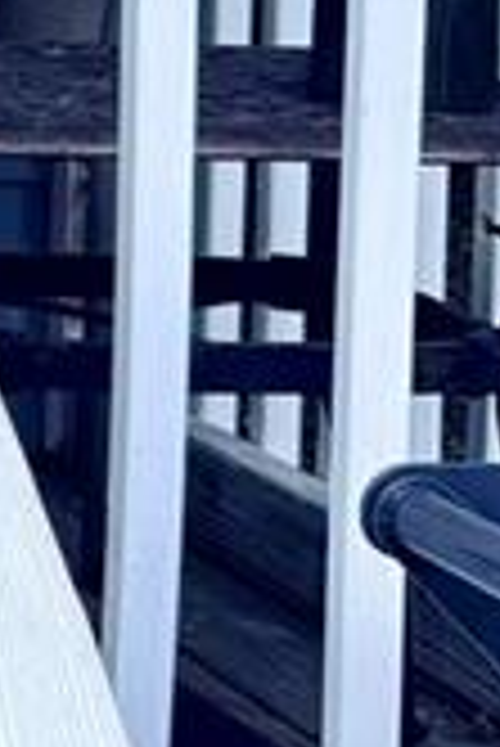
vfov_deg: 11.2
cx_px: -1270
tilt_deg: -2.8
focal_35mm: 180
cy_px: -135
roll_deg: -1.5
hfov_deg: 6.6
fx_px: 3742
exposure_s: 1/1292
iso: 80
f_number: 1.78
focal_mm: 6.76
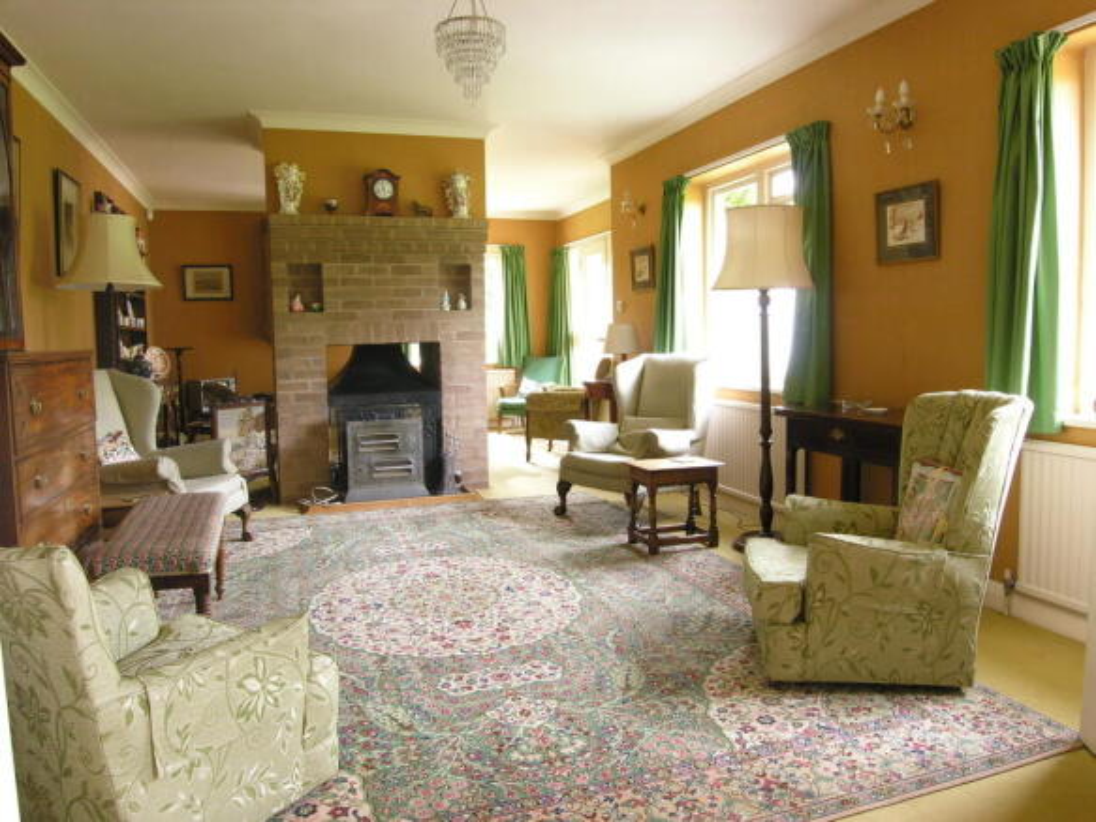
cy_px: 411
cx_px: 548
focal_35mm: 24
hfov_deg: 71.6
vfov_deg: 56.8
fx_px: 760
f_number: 5.7
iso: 177
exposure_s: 1/2.2
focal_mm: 6.1
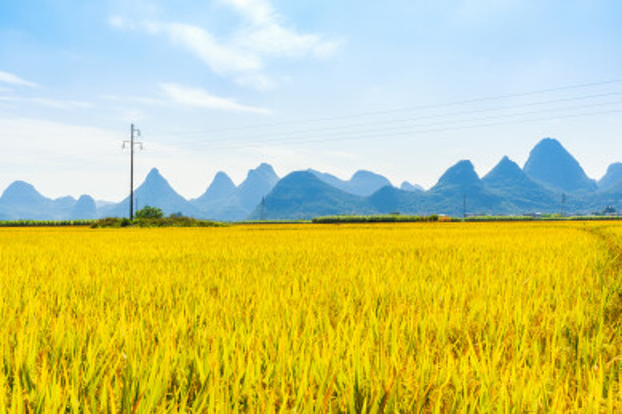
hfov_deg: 51.9
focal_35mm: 37
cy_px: 207
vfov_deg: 35.9
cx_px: 311
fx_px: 639
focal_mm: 37
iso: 50
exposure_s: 1/200
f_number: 10
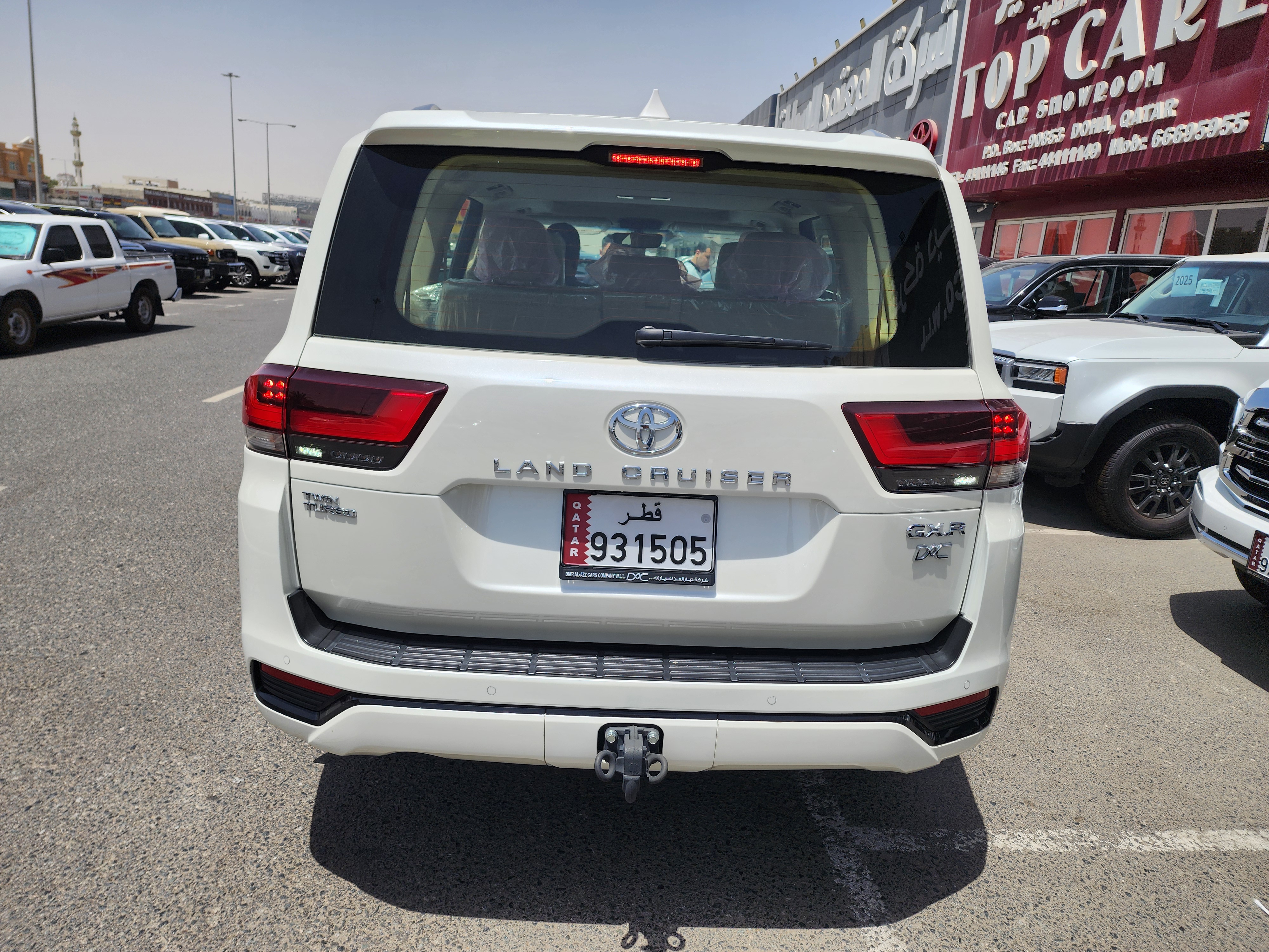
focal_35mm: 23
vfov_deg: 58.9
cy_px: 476
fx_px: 843
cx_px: 634
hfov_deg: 73.9
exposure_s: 1/1714
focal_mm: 6.4
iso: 12
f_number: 1.8
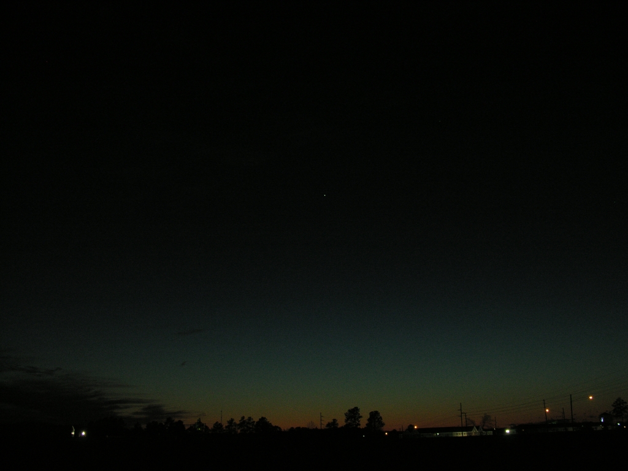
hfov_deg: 52.6
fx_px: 635
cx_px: 314
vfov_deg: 40.7
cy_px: 236
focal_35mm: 35
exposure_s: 1/15
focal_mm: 8.9
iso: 200
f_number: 2.8
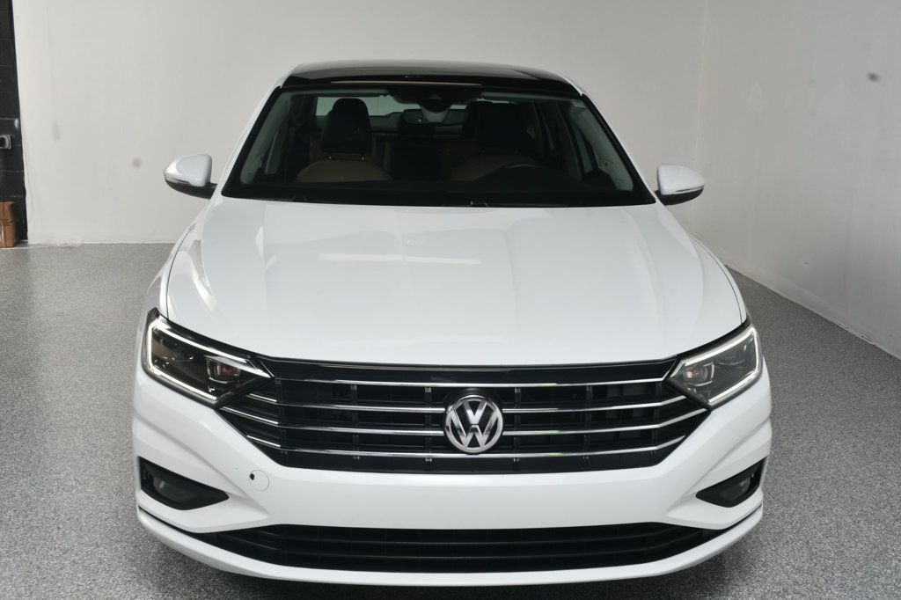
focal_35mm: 40
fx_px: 1001
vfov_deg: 33.4
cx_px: 450
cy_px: 300
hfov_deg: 48.5
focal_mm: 27
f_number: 13
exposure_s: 1/160
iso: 100
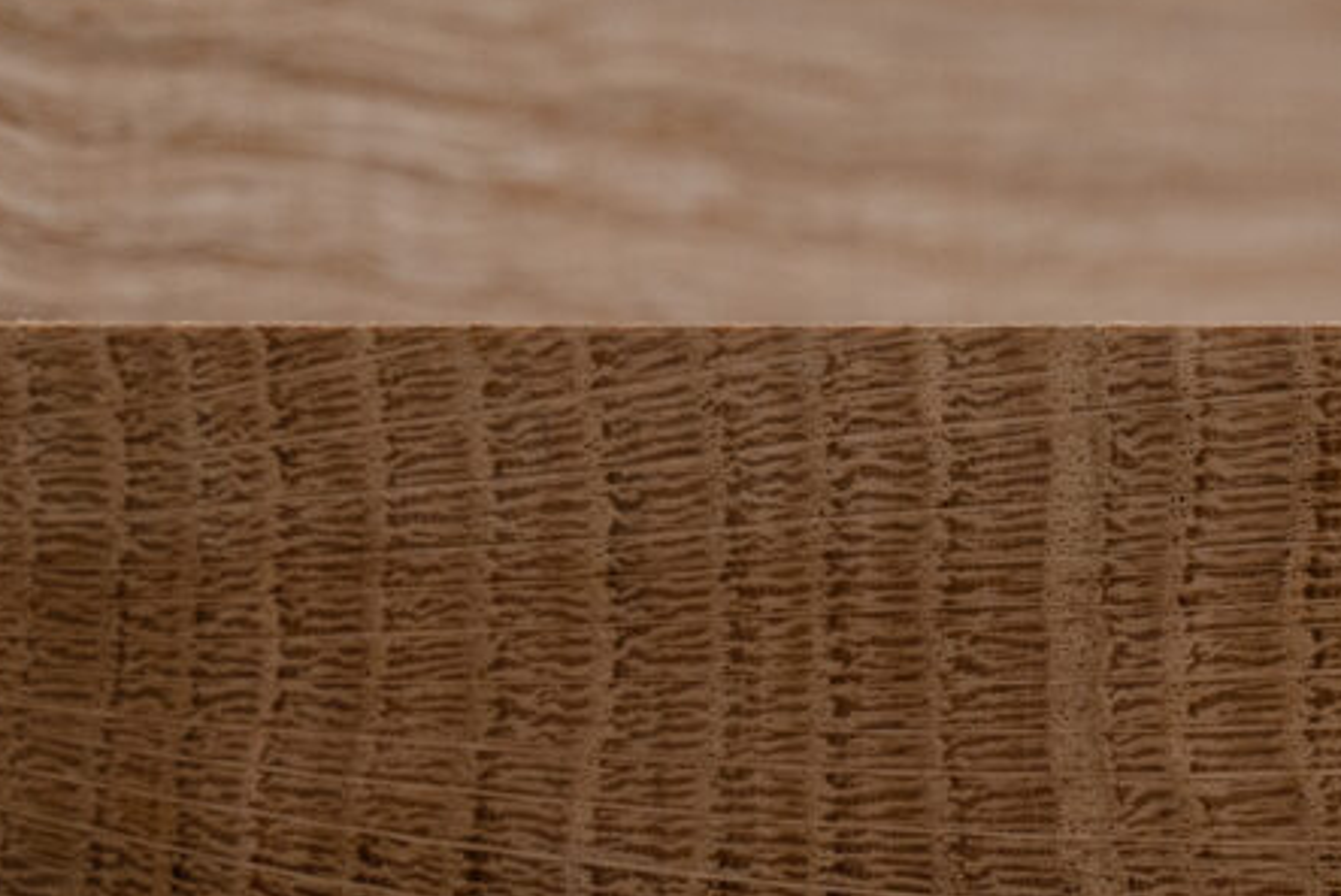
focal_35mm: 433
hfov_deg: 4.8
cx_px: 947
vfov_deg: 3.2
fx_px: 16139
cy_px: 531
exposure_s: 1/50
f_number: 9
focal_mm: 75
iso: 320
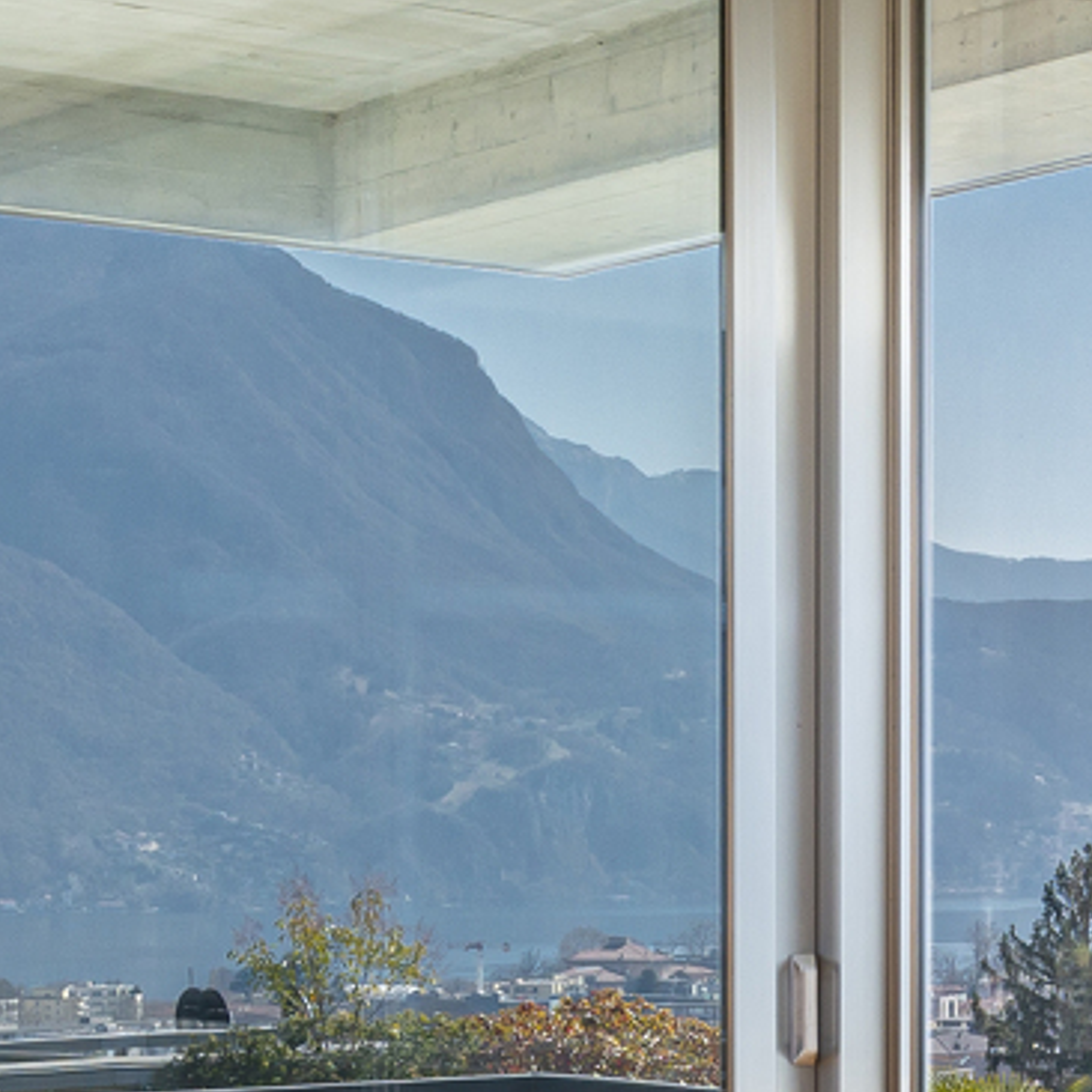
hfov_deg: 14.7
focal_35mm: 107
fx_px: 3819
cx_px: 1829
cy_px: 941
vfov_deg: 16.1
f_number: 8
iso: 100
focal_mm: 18
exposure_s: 1/30
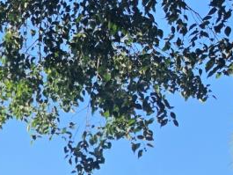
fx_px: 875
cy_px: 382
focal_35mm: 130
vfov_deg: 10.3
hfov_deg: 12.6
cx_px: -281
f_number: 1.4
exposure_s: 1/3971
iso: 64
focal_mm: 6.5
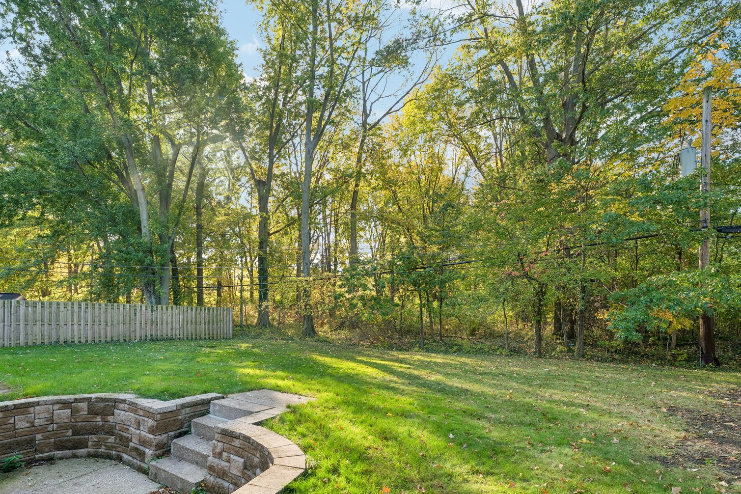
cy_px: 302
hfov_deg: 86.7
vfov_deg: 63.8
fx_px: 391
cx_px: 341
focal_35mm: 19
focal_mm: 14
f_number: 8
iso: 400
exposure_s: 1/100
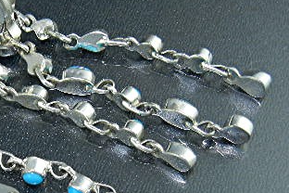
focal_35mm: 96
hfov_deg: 20.7
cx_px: 22
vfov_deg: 14.2
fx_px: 771
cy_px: 151
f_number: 3.8
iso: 200
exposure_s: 1/30
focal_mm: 8.1
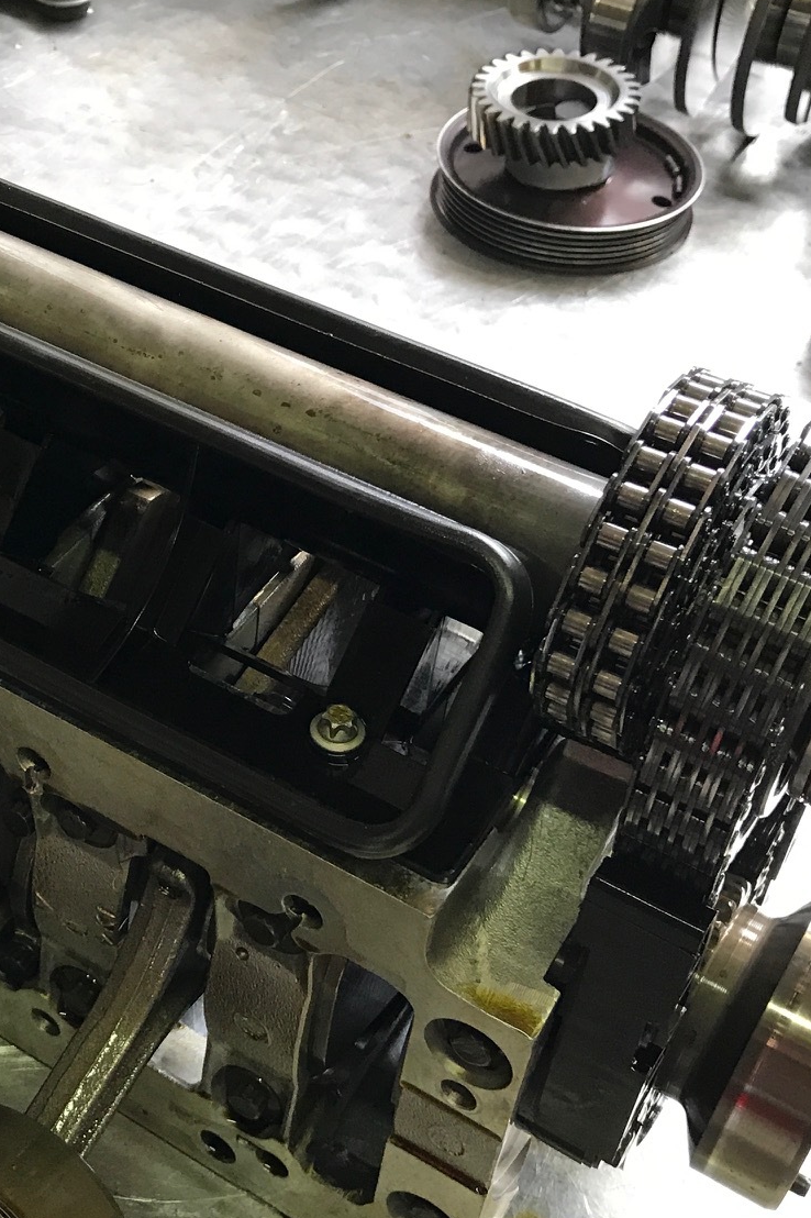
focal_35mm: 53
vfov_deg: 37.5
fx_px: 1792
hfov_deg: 24.8
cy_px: 665
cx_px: 99
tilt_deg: -45.4
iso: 40
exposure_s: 1/25
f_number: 1.8
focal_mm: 3.99
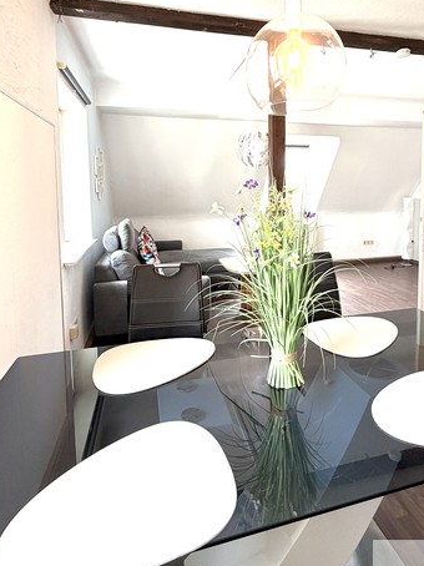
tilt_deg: -3.7
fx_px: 360
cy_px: 219
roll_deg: +0.7
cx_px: 245
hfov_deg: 60.7
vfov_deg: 75.3
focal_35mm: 22
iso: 125
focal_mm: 2.22
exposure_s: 1/100
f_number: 2.2
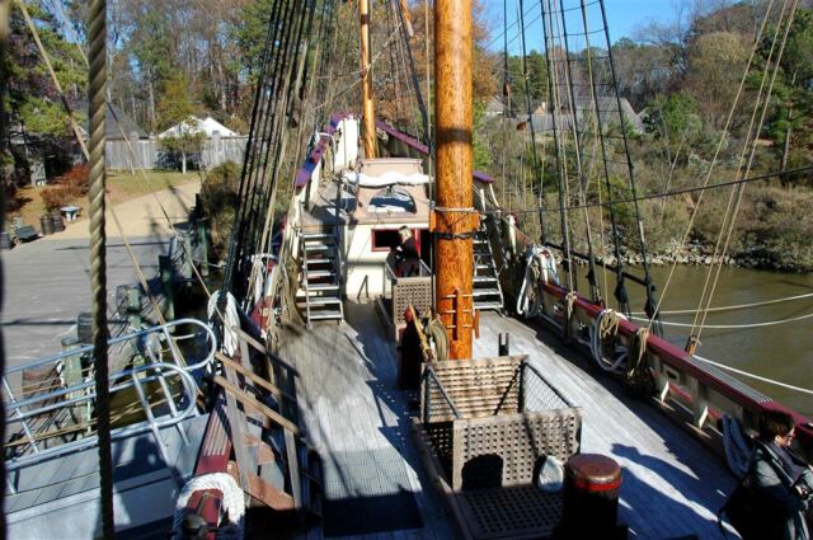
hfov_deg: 67.4
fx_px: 609
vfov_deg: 47.8
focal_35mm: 27
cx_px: 406
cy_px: 270
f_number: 10
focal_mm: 18
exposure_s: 1/250
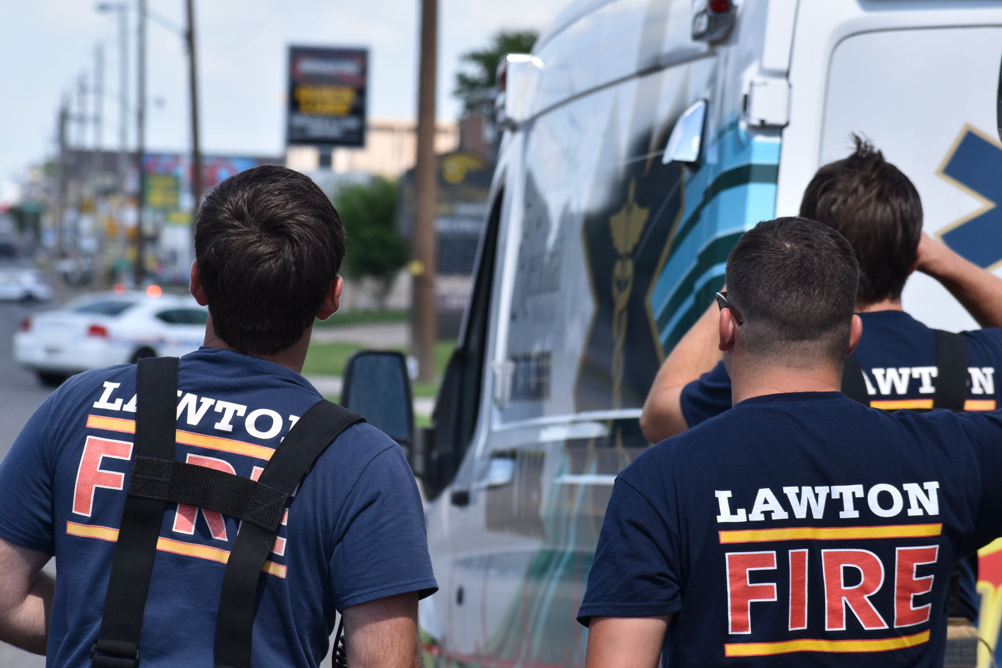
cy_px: 329
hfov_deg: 9.2
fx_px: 6221
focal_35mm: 224
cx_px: 468
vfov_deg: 6.1
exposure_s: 1/320
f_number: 9
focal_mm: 135
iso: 200
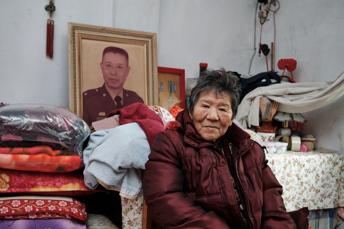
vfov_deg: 31.9
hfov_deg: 46.4
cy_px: 114
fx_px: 401
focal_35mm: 42
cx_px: 172
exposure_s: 1/60
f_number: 2.8
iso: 3200
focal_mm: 28.3
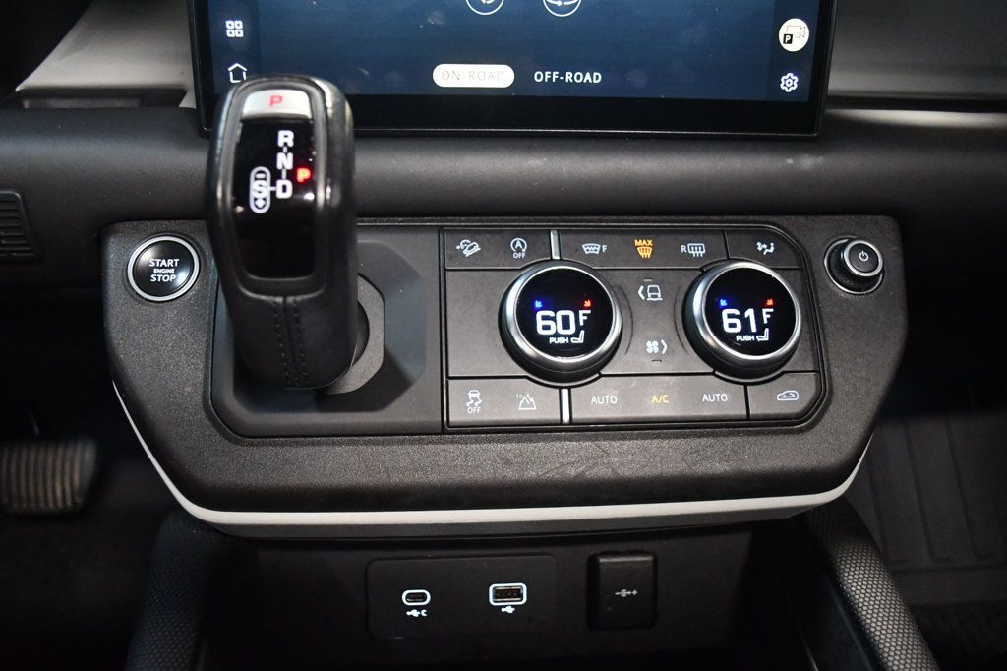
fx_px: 839
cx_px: 504
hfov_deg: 61.9
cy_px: 336
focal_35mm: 30
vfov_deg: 43.6
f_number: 3.8
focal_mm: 20
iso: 5000
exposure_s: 1/60
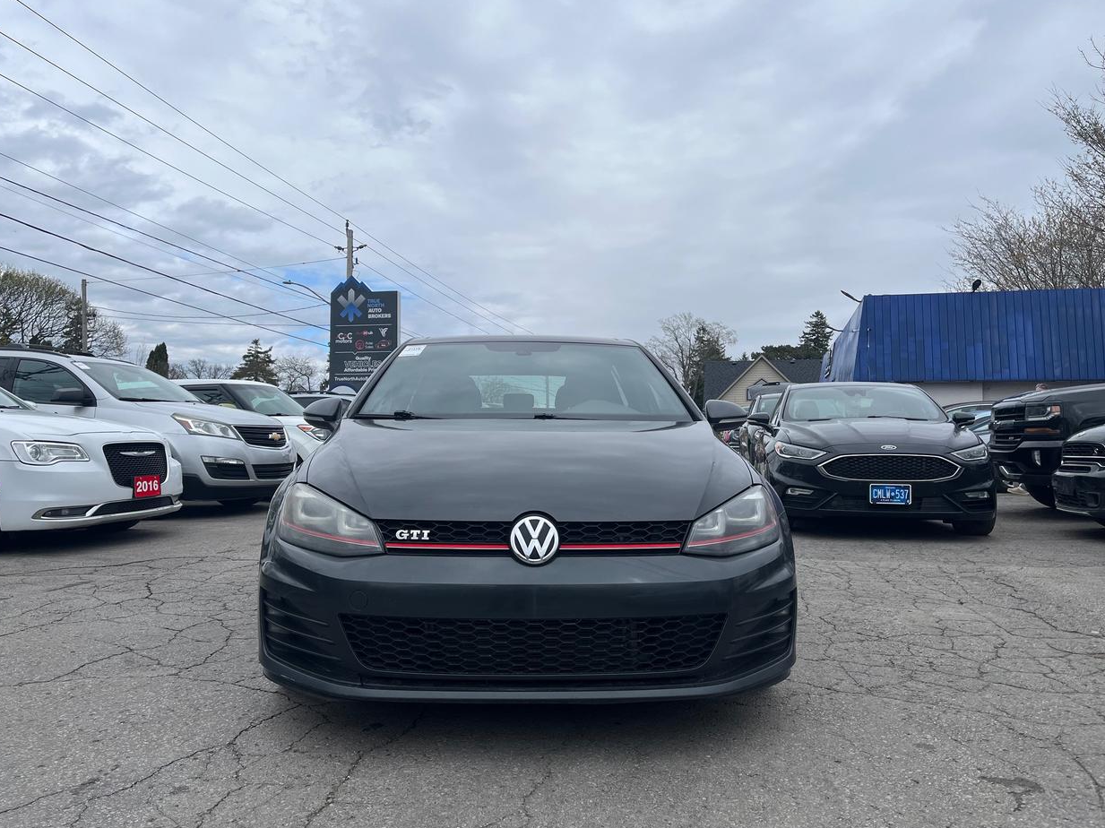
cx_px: 532
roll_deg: -0.6
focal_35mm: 27
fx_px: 862
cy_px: 410
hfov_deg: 65.3
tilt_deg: +2.1
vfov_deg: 51.3
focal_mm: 5.1
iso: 50
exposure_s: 1/4854
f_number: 1.6
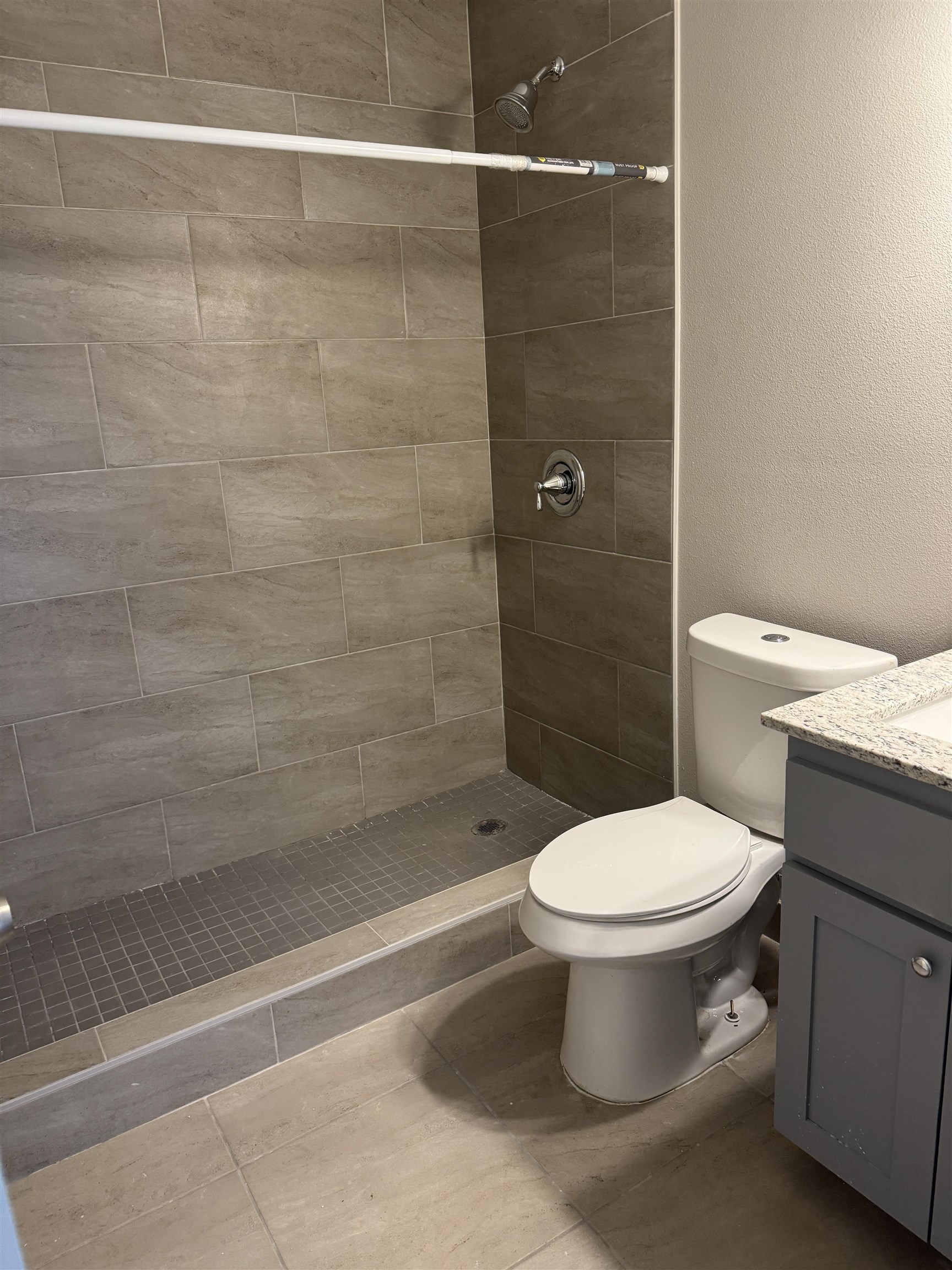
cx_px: 476
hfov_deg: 56.8
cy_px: 635
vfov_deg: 71.6
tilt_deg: -14.8
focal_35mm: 24
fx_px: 880
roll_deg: +3.4
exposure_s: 1/60
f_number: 1.78
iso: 320
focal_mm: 6.76
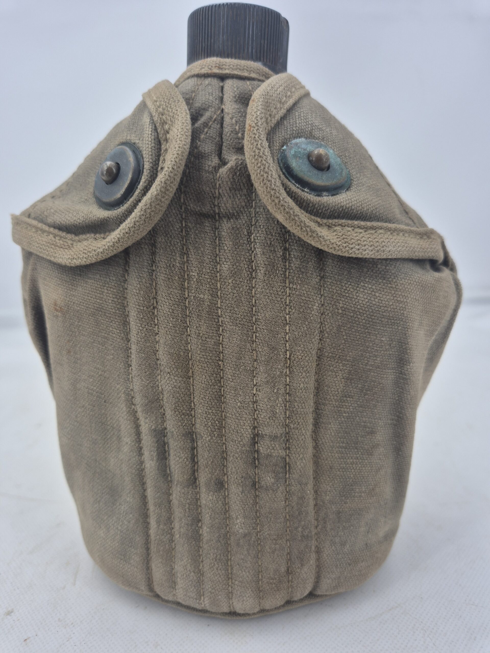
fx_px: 434
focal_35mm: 23
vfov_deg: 73.9
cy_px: 326
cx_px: 245
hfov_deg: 58.9
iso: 25
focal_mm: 5.4
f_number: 1.8
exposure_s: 1/392
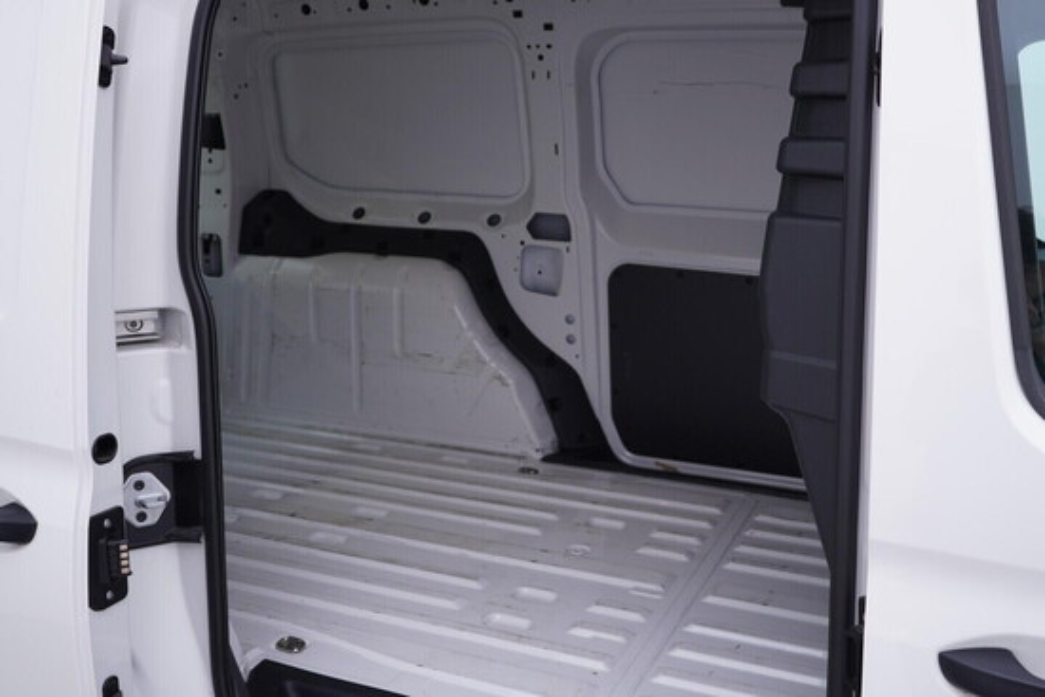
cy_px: 348
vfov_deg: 36.9
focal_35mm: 36
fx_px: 1045
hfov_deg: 53.1
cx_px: 522
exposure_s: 1/60
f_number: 3.5
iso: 125
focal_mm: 24
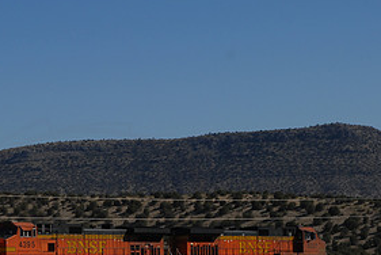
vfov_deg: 7.4
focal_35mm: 186
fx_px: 1971
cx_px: 16
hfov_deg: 11.0
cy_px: 237
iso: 100
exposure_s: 1/350
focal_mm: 60
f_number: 10
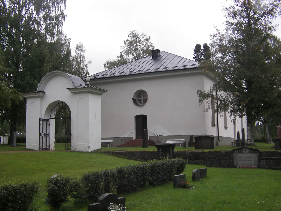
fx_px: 503
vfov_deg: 23.7
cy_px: 106
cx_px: 140
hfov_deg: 31.2
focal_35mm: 62
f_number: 2.8
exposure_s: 1/30
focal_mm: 10.3
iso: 160
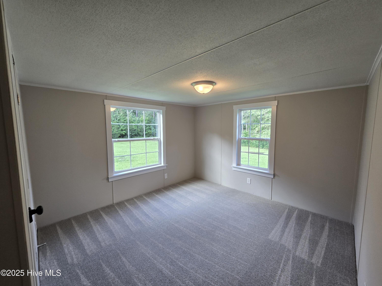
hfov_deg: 106.2
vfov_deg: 89.9
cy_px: 143
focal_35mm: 13
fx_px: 143
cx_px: 191
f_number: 2.2
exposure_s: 1/60
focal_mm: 2.2
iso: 100
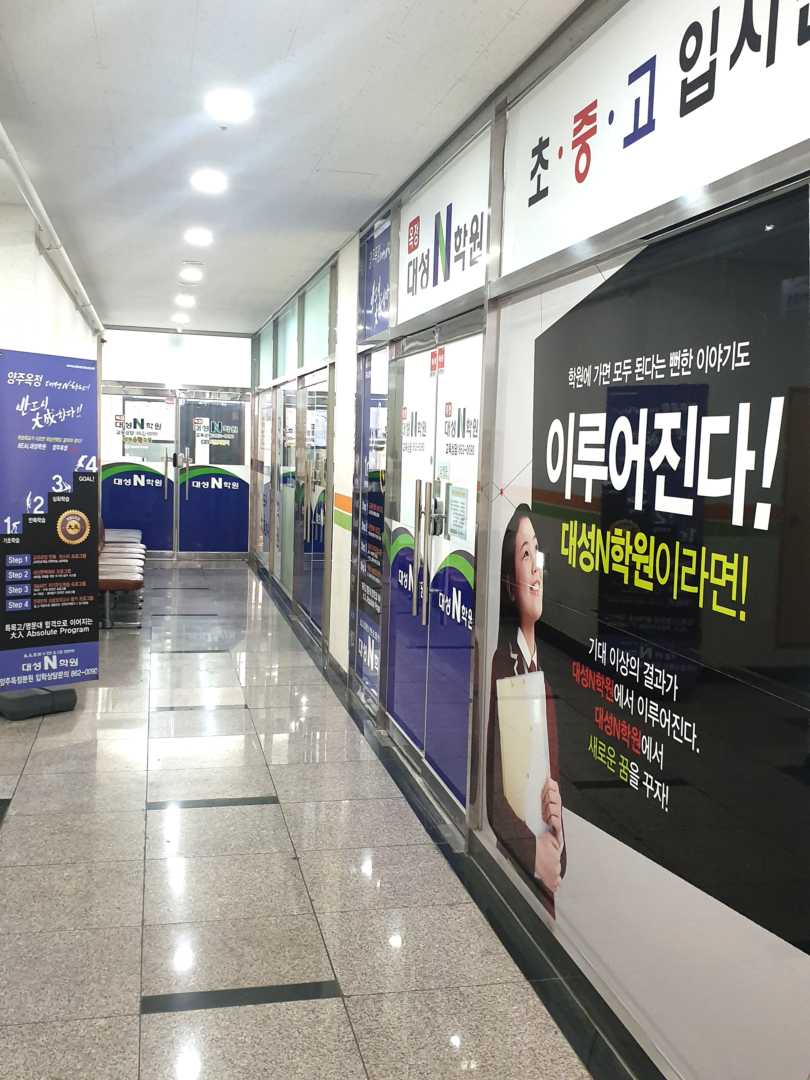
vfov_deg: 67.3
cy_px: 540
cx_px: 405
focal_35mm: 26
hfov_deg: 53.1
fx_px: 811
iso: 320
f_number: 2.4
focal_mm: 4.3
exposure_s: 1/40
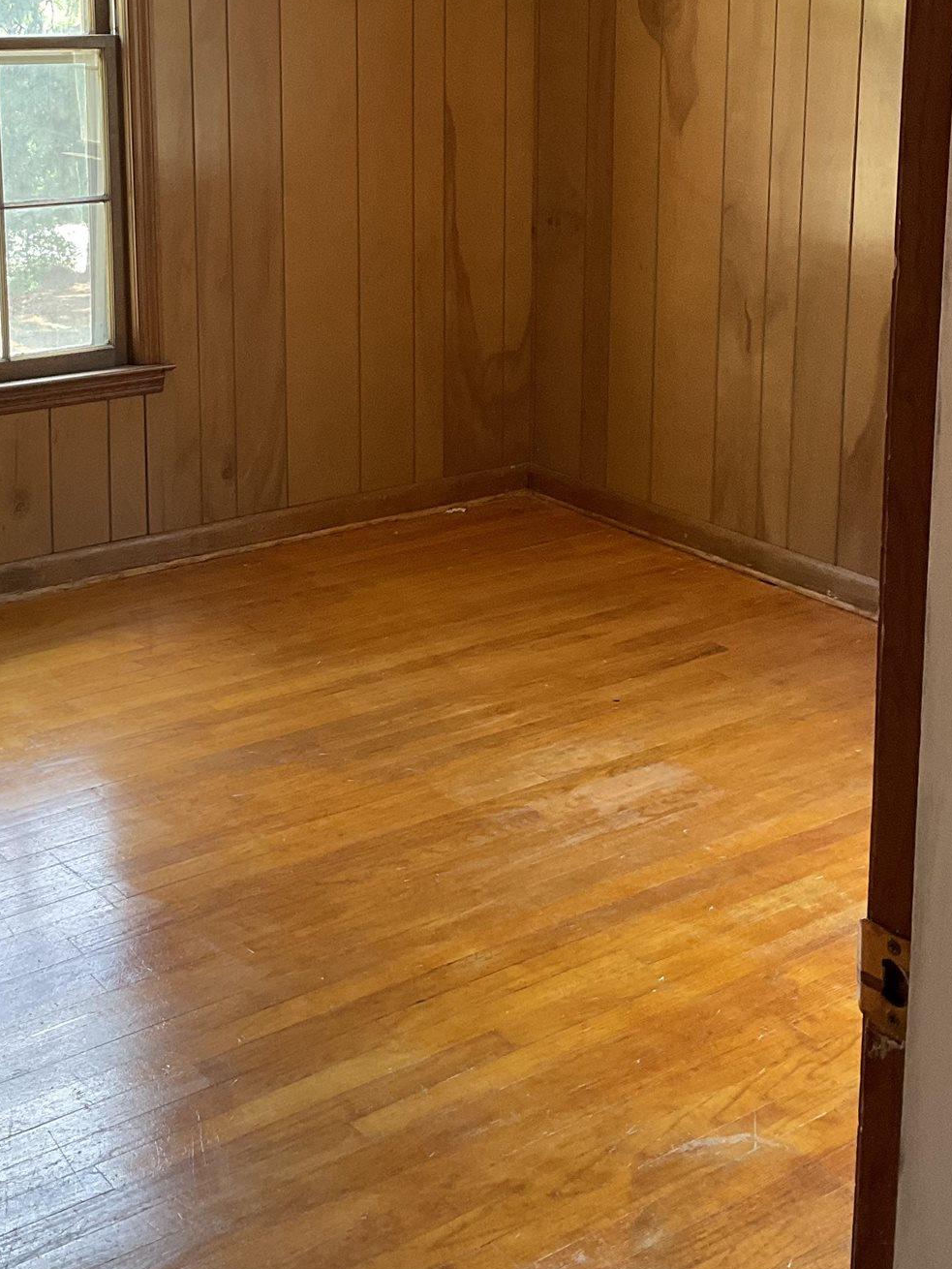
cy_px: 329
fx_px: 1870
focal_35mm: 51
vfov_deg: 36.7
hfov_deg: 28.5
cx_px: 400
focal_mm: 3
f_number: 1.8
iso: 64
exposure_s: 1/79
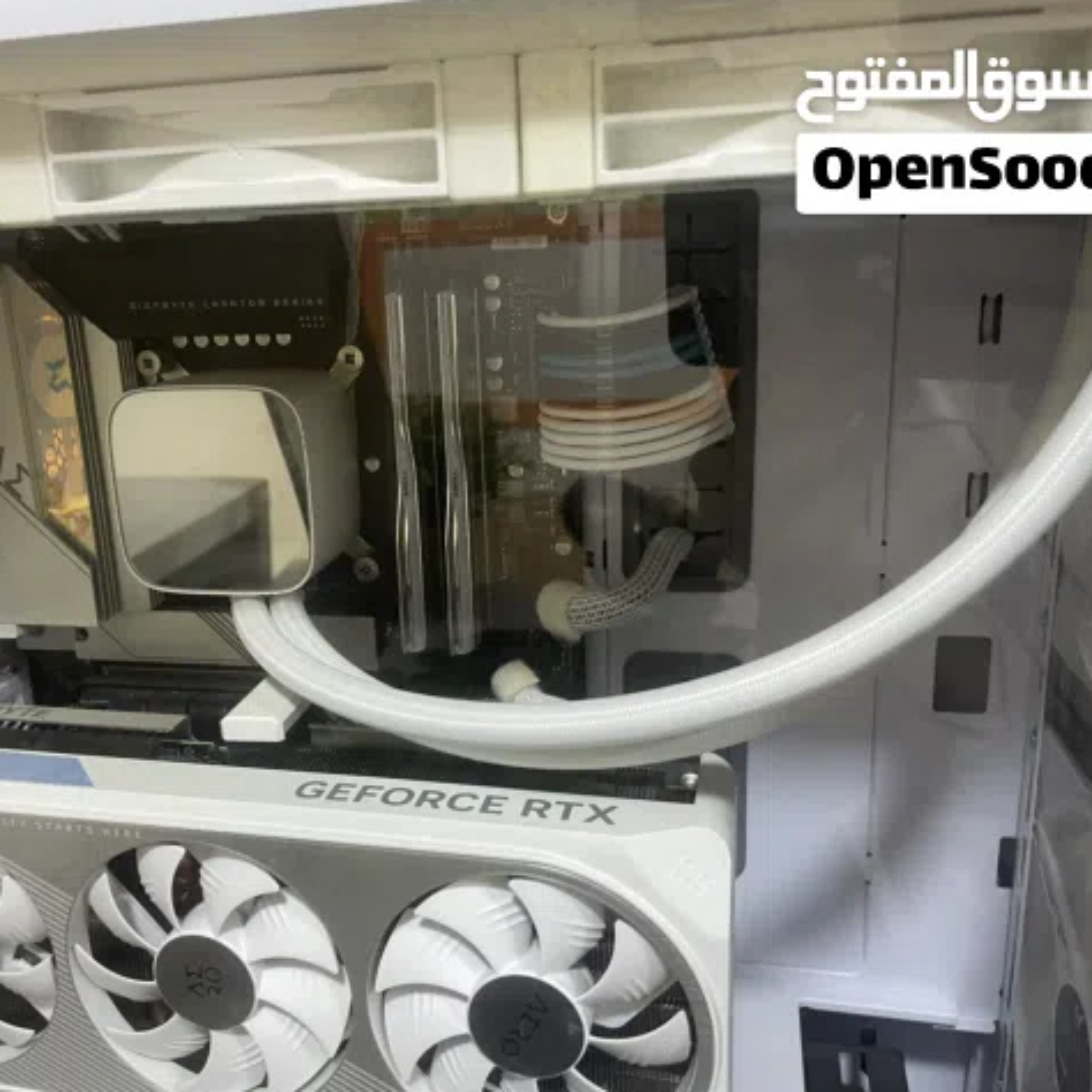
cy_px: 546
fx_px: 1106
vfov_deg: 52.5
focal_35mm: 31
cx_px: 449
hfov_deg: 52.3
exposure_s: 1/60
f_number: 1.6
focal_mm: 4.2
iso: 160
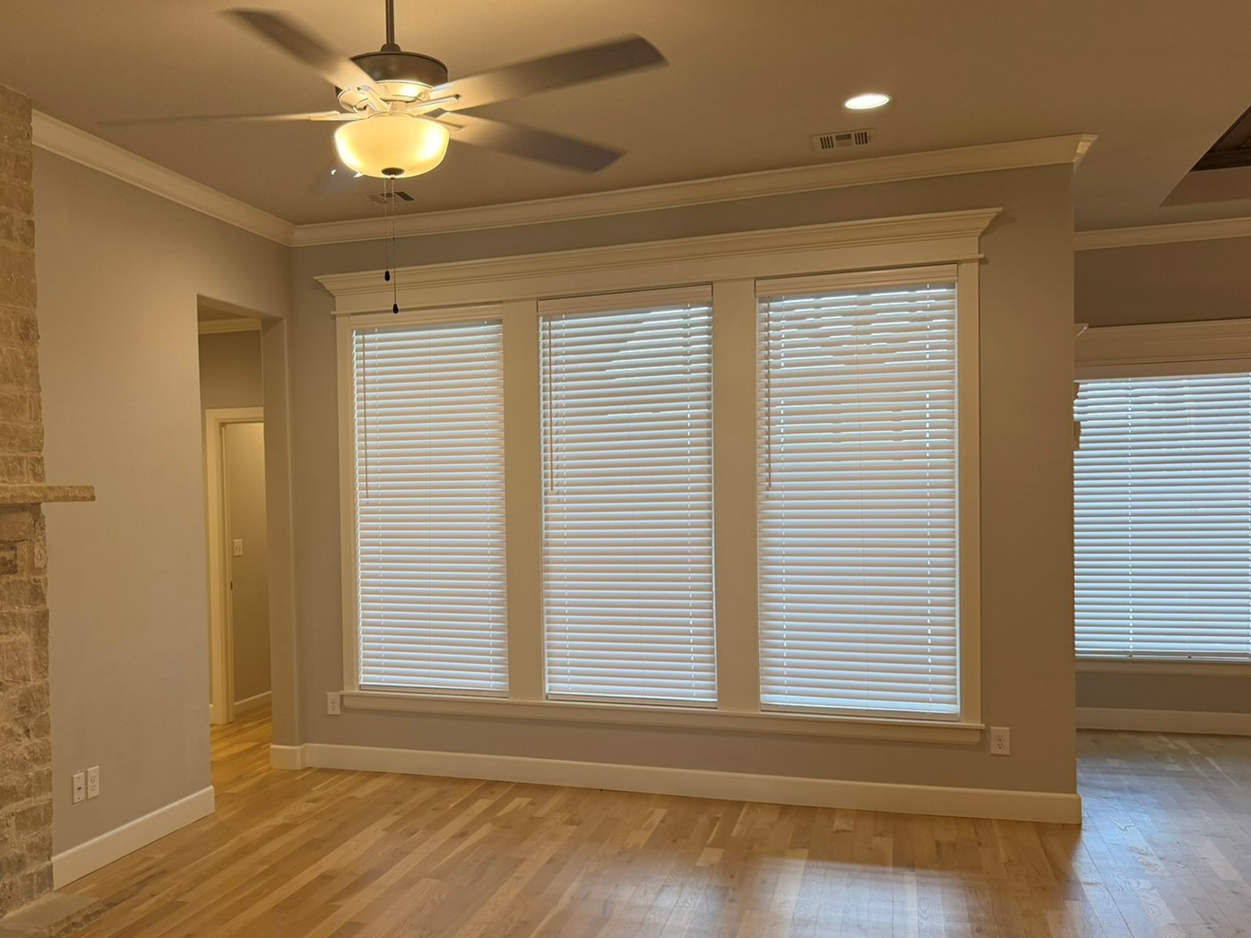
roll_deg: +1.9
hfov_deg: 54.0
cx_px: 393
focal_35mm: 33
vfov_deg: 42.9
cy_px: 530
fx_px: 1193
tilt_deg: -1.8
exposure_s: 1/120
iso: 160
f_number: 1.78
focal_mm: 6.76
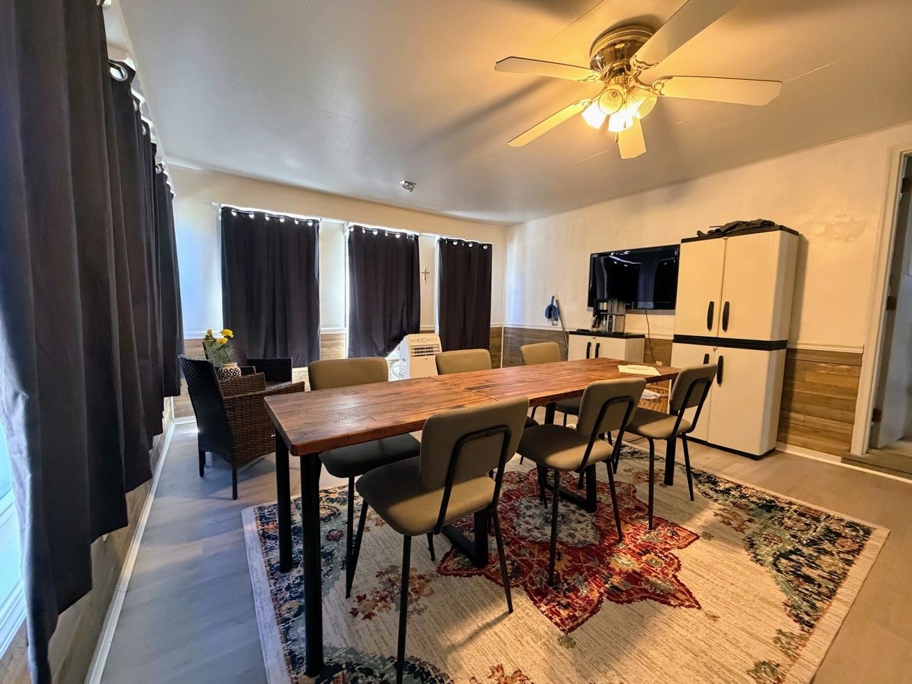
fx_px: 369
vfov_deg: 85.7
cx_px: 456
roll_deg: -1.3
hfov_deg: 102.1
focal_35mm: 14
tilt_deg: -4.9
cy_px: 342
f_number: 2.2
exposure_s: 1/60
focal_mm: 2.22
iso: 800
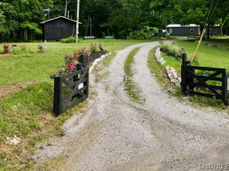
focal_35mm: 36
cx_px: 133
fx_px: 238
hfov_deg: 51.2
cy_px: 43
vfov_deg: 38.6
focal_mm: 4.5
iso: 100
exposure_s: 1/320
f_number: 2.8
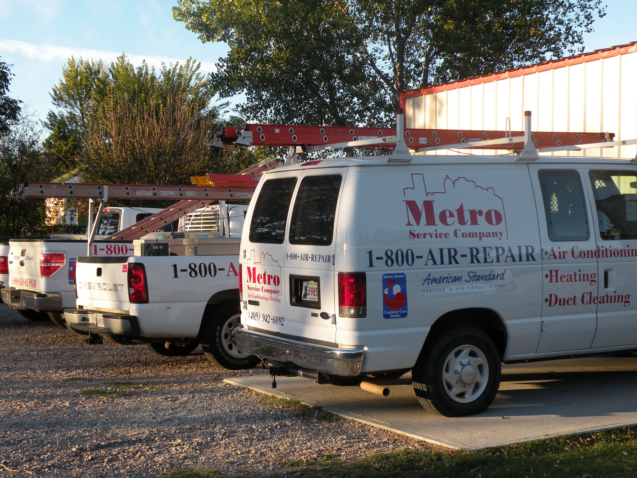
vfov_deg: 26.1
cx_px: 318
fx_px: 1031
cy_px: 239
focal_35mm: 56
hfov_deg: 34.3
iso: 64
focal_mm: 9.8
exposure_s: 1/136
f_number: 5
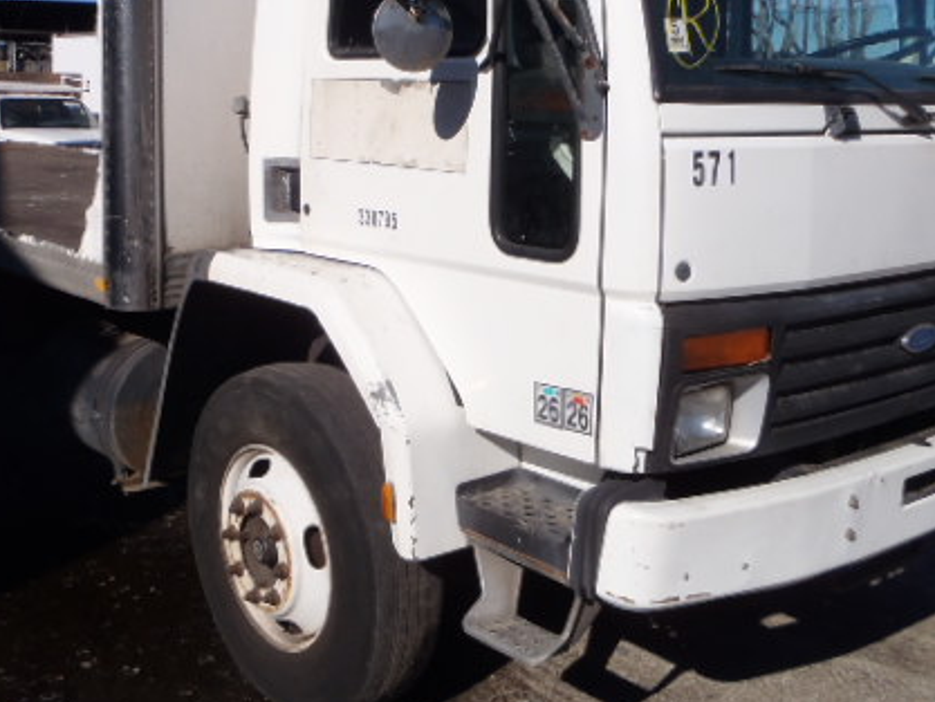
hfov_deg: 43.6
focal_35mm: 43
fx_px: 1162
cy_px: 231
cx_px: 365
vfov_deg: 33.3
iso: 80
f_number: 4.5
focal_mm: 5
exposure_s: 1/1000
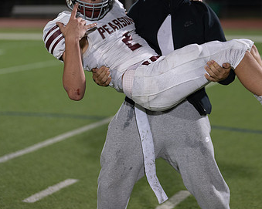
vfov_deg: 17.8
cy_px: 55
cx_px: 178
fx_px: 667
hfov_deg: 22.1
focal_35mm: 86
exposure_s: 1/320
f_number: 1.2
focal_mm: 50
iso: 500
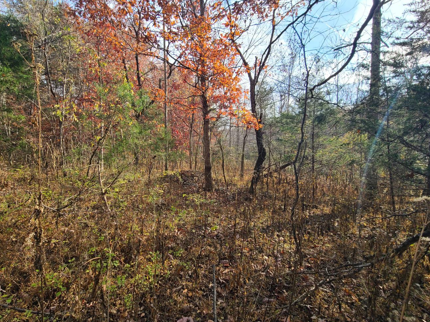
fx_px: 186
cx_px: 197
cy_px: 153
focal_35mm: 15
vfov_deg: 81.7
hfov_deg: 97.9
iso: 50
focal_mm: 2.2
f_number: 2.2
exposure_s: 1/480
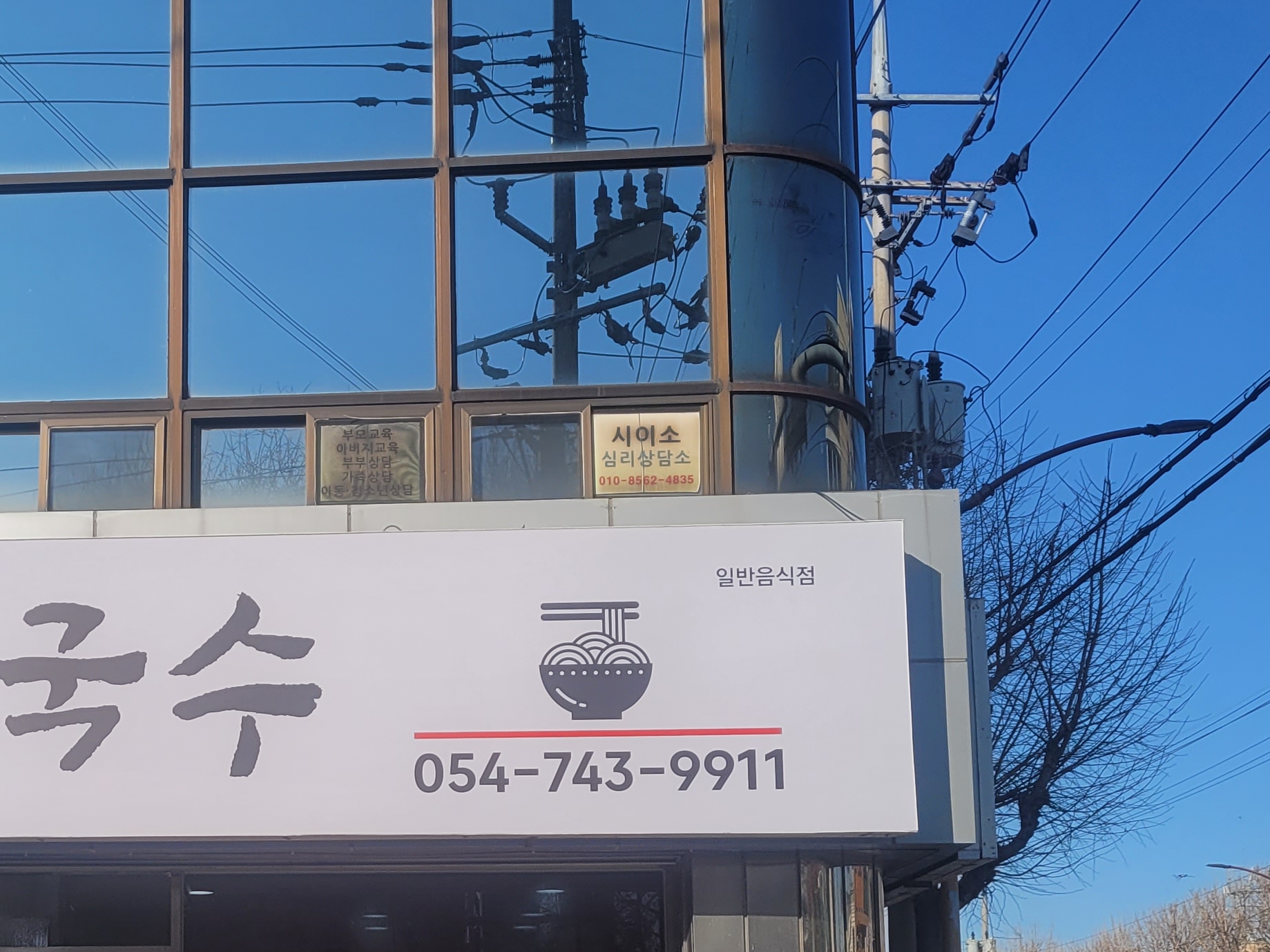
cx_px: 198
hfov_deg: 32.6
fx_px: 2091
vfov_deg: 24.9
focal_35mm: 57
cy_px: 855
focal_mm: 5.4
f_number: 1.8
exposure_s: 1/3850
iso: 40
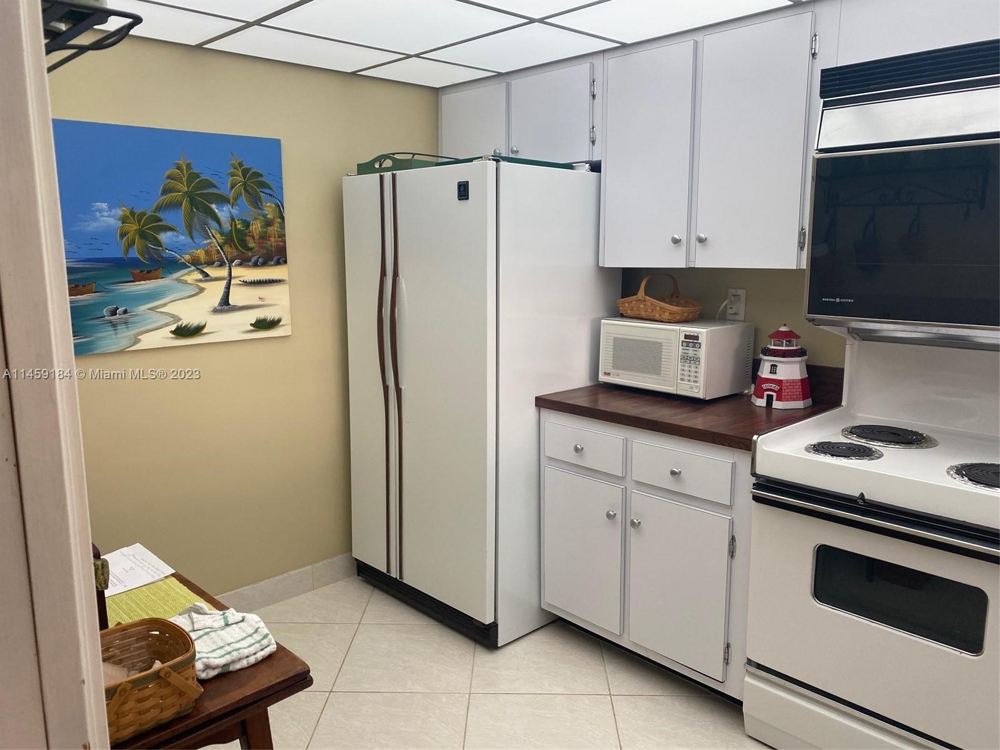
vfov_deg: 53.1
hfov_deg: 67.3
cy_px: 375
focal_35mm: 26
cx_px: 500
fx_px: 751
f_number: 1.8
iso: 125
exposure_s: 1/120
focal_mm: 4.25
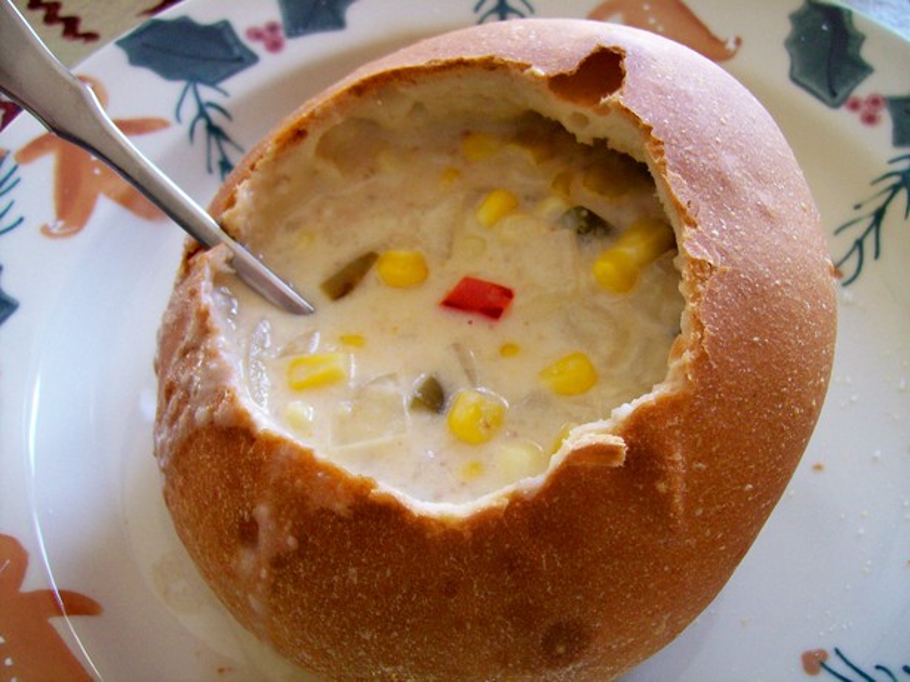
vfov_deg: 39.6
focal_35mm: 36
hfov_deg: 51.4
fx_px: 946
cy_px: 341
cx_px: 455
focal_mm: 6
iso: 126
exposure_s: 1/32
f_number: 2.7
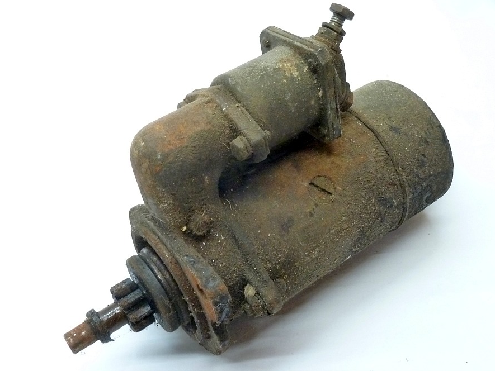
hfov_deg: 47.8
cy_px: 181
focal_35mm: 39
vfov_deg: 36.8
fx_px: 558
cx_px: 259
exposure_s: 1/13
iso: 400
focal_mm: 6.1
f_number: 3.6
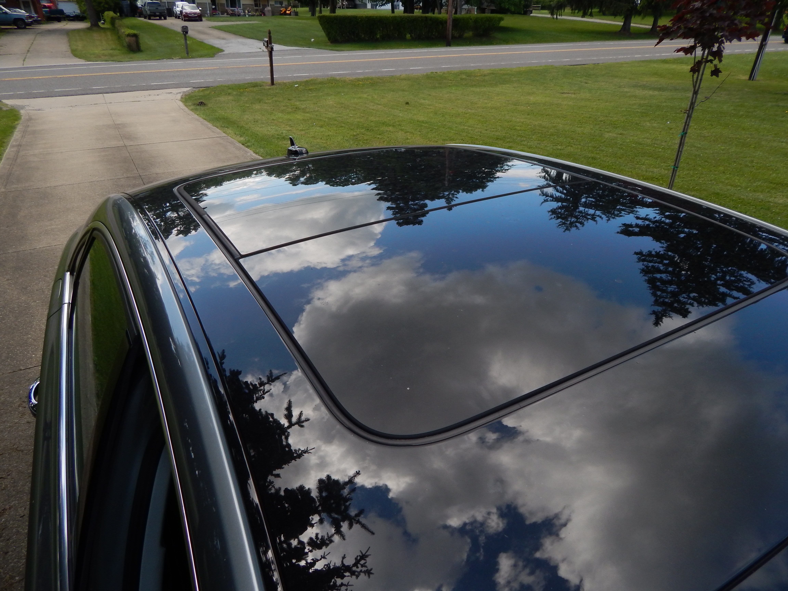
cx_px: 394
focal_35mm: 23
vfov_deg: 58.9
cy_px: 296
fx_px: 524
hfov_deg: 73.9
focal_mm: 4
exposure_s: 1/500
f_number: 3
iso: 125
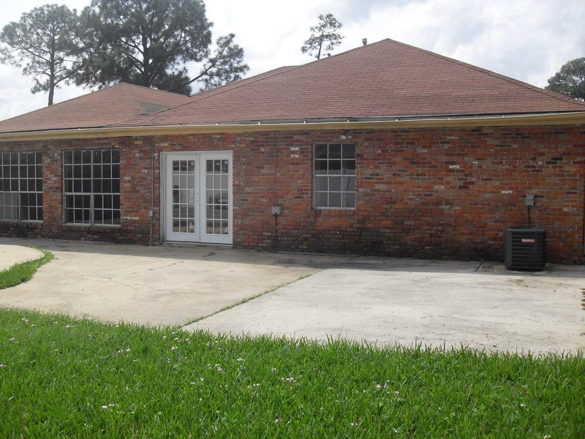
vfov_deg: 38.7
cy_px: 220
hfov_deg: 50.1
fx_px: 625
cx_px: 292
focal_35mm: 37
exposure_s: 1/125
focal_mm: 6.3
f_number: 8.9
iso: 80
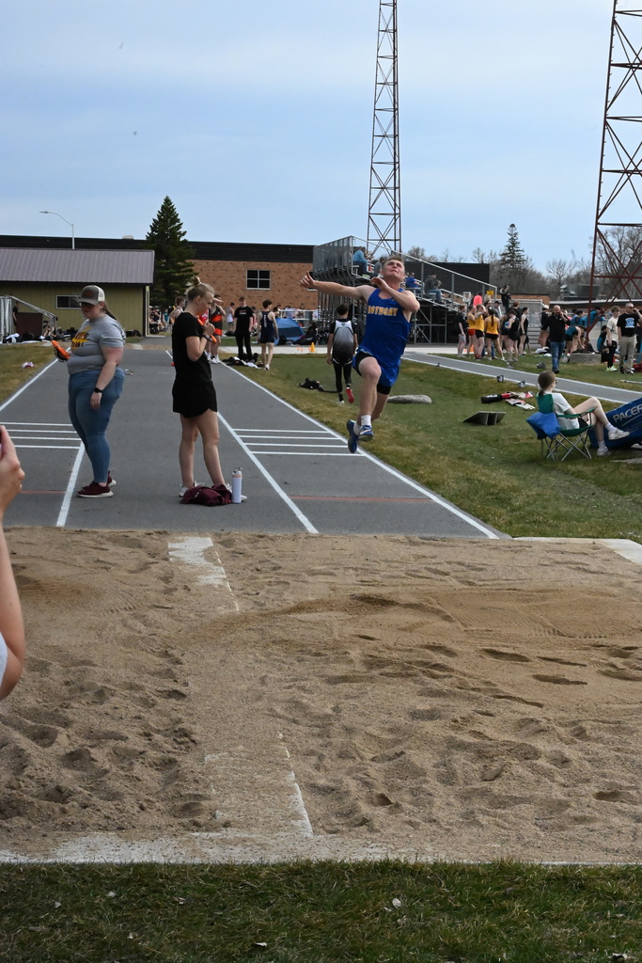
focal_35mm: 70
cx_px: 321
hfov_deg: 19.5
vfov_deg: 28.8
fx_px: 1872
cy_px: 482
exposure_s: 1/5000
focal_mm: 70
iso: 12800
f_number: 18
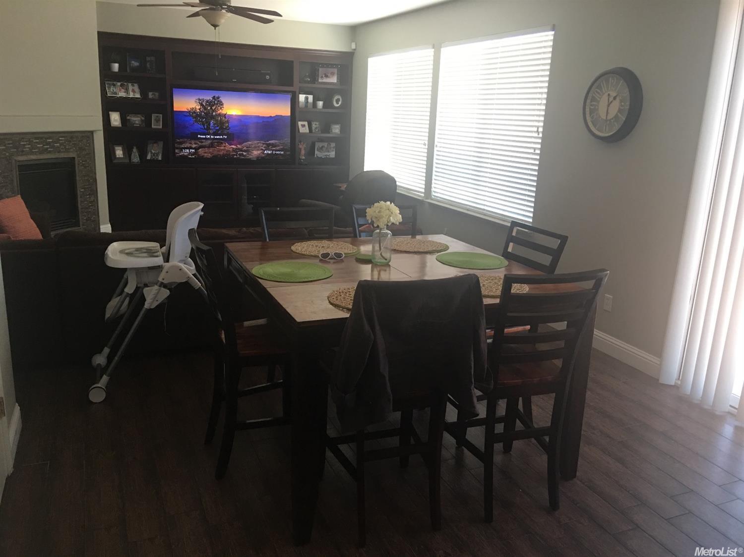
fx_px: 623
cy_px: 278
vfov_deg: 48.2
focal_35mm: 29
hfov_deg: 61.7
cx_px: 372
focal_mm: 4.15
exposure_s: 1/15
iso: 64
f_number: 2.2
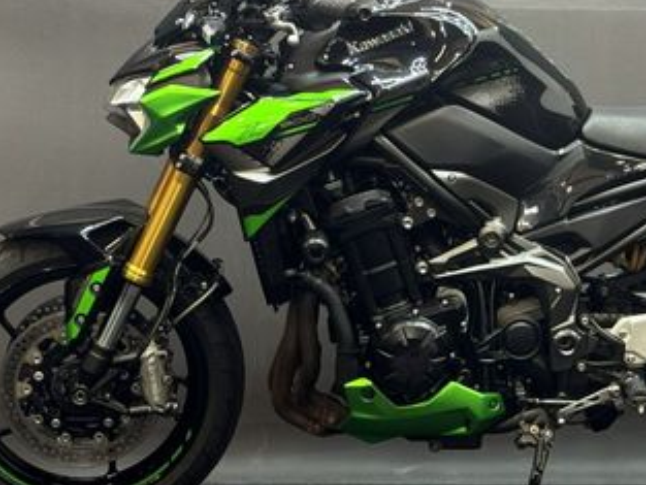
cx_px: 473
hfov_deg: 19.9
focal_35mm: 98
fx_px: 1830
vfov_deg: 15.1
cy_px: 192
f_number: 1.78
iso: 250
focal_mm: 6.76
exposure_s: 1/50
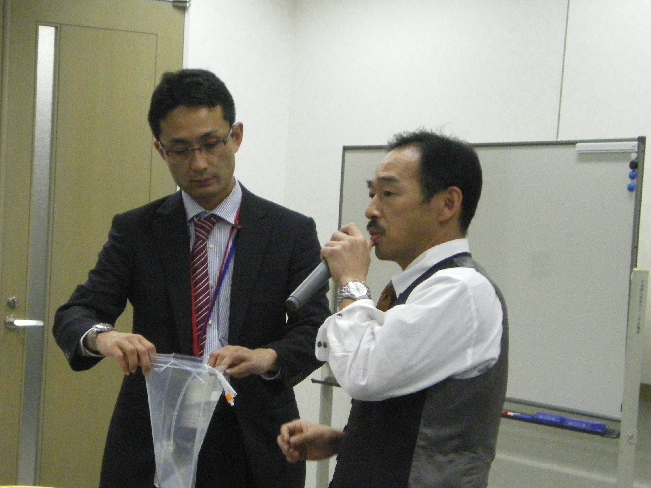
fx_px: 1430
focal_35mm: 76
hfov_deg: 25.7
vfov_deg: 19.4
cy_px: 244
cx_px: 326
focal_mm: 13.3
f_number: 4.9
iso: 800
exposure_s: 1/50
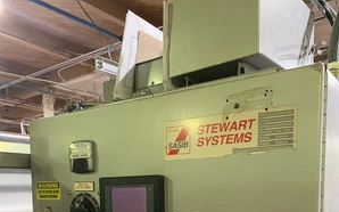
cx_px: 170
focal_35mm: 37
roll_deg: +0.6
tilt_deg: -5.6
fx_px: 342
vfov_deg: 31.0
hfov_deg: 52.8
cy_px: 227
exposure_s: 1/60
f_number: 1.8
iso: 320
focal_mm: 4.25
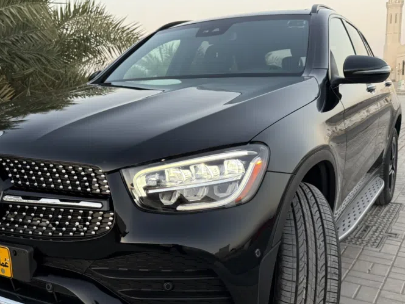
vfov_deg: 38.6
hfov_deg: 49.5
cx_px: 146
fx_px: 433
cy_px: 168
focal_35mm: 37
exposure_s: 1/289
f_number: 1.78
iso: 320
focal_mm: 6.76
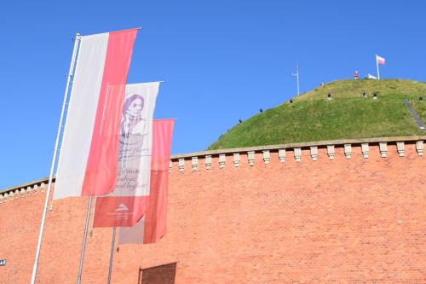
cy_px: 142
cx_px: 213
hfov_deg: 46.4
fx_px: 497
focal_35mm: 42
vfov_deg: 31.9
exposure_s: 1/400
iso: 200
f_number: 10
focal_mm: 28
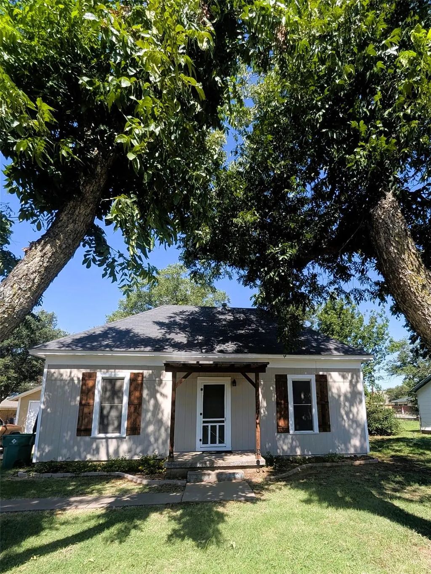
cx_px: 216
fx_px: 216
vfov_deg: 106.2
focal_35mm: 13
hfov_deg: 89.9
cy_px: 287
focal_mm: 1.54
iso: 29
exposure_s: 1/550
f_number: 2.2
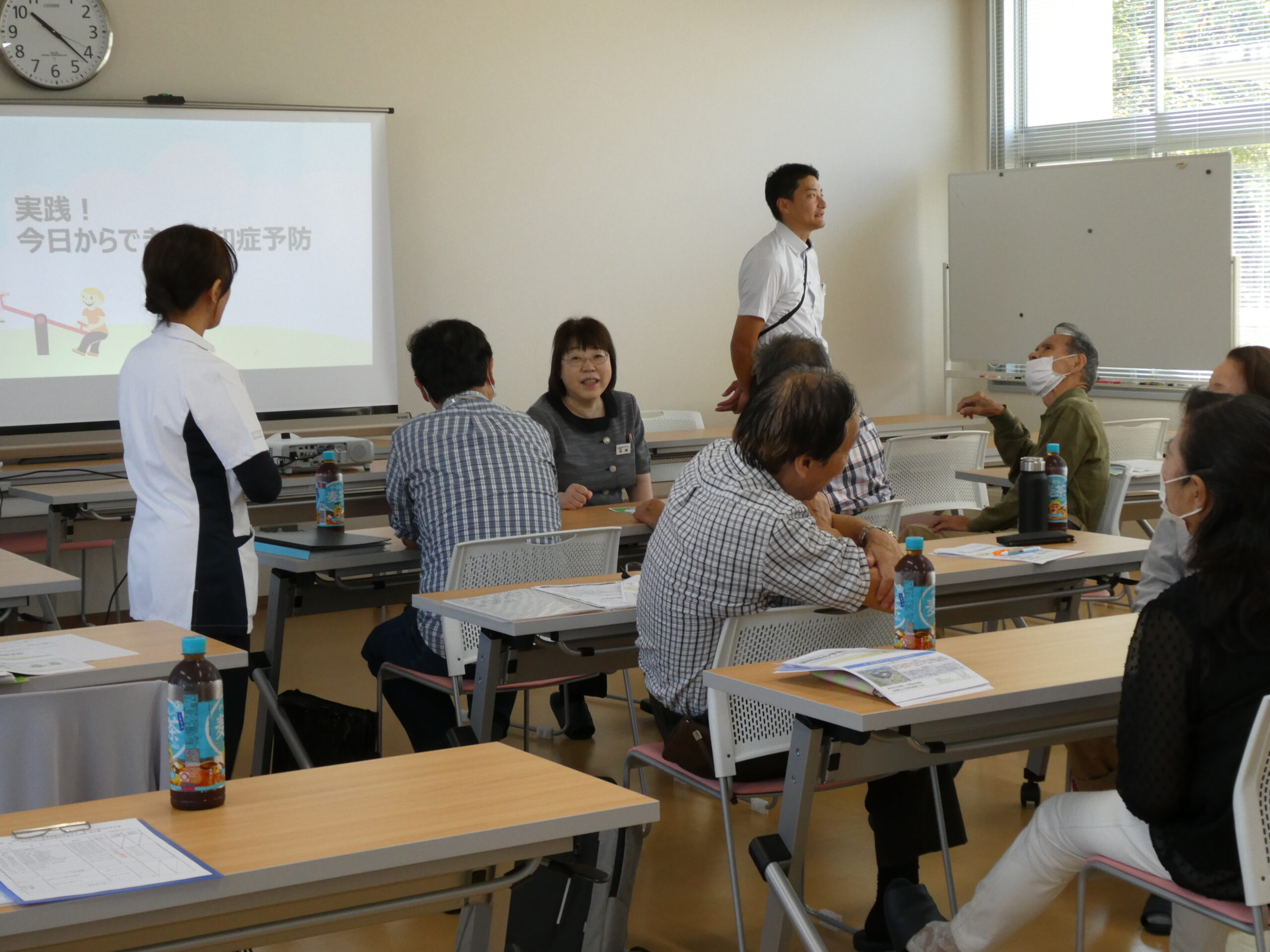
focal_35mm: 57
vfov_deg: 25.7
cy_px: 476
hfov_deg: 33.8
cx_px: 635
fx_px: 2091
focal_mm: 10.3
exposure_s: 1/80
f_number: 4.2
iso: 200
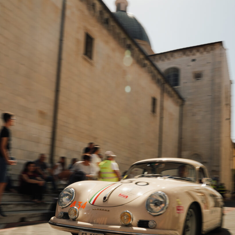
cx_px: 124
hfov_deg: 47.2
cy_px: 172
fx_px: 269
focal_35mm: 35
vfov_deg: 45.8
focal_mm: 24
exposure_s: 1/50
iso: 100
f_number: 13
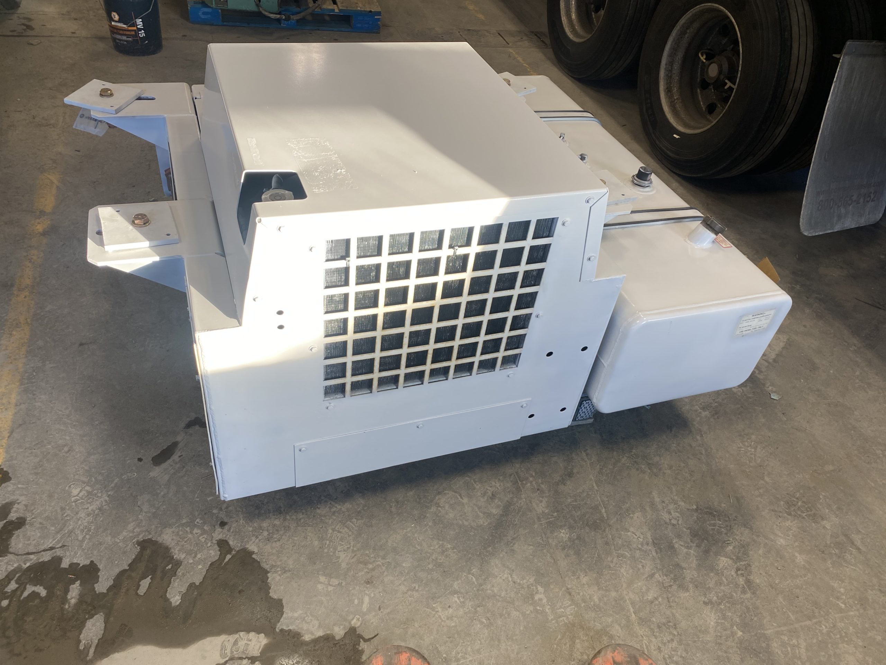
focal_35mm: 26
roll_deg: -10.7
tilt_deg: -42.1
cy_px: 332
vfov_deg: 53.1
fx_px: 665
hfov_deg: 67.3
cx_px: 443
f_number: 1.8
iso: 32
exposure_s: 1/163
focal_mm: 4.25
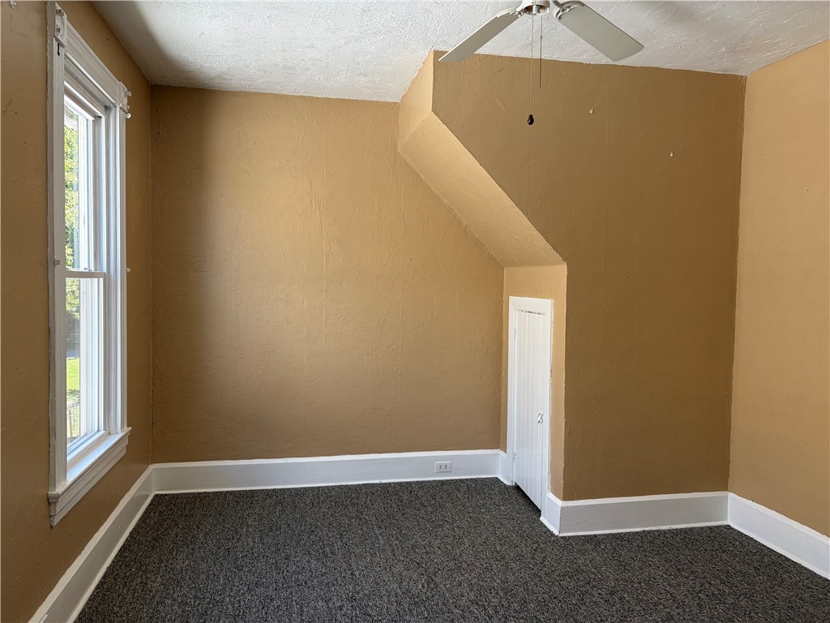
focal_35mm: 26
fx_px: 623
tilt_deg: -1.1
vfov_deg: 53.1
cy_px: 312
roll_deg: -0.3
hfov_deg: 67.3
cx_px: 415
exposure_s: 1/122
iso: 64
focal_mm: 5.96
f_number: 1.6
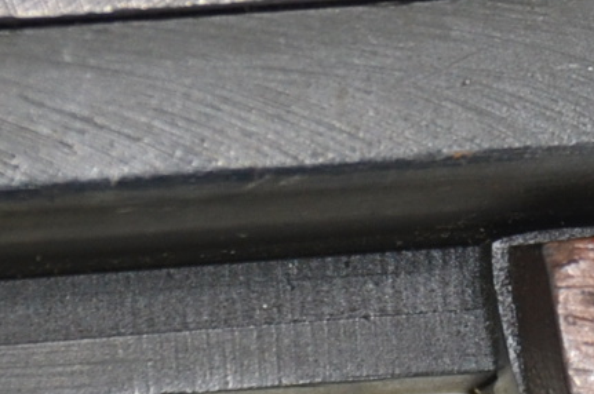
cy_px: -12
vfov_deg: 1.2
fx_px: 19059
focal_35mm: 1157
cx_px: 739
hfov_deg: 1.8
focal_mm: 135
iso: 400
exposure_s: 1/125
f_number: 5.6
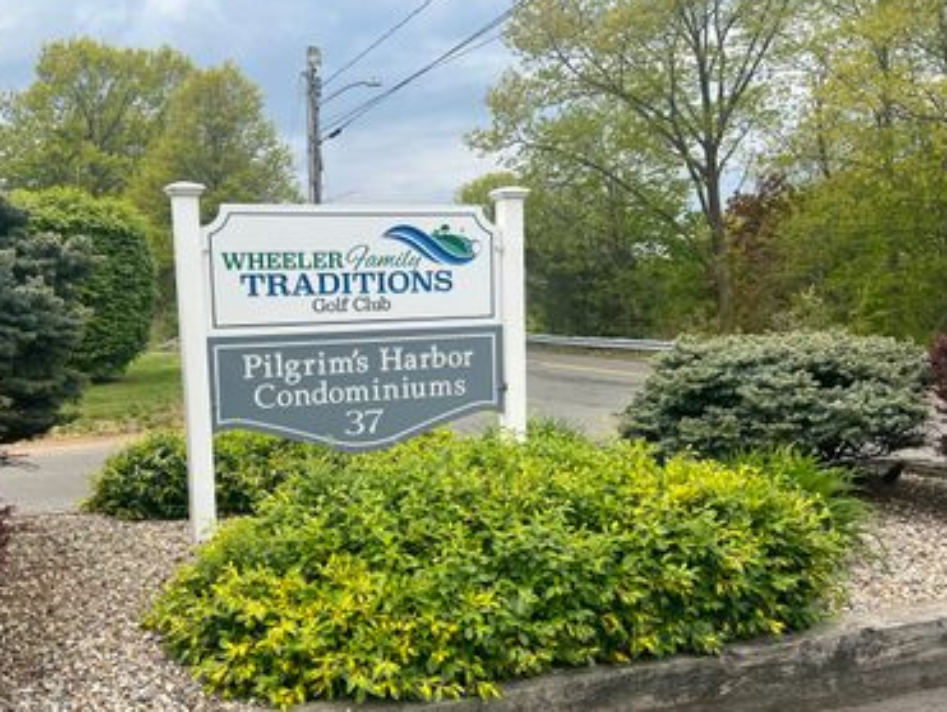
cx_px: 334
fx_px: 958
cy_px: 404
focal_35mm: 35
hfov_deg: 51.8
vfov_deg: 40.7
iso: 50
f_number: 1.5
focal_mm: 5.7
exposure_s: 1/2123
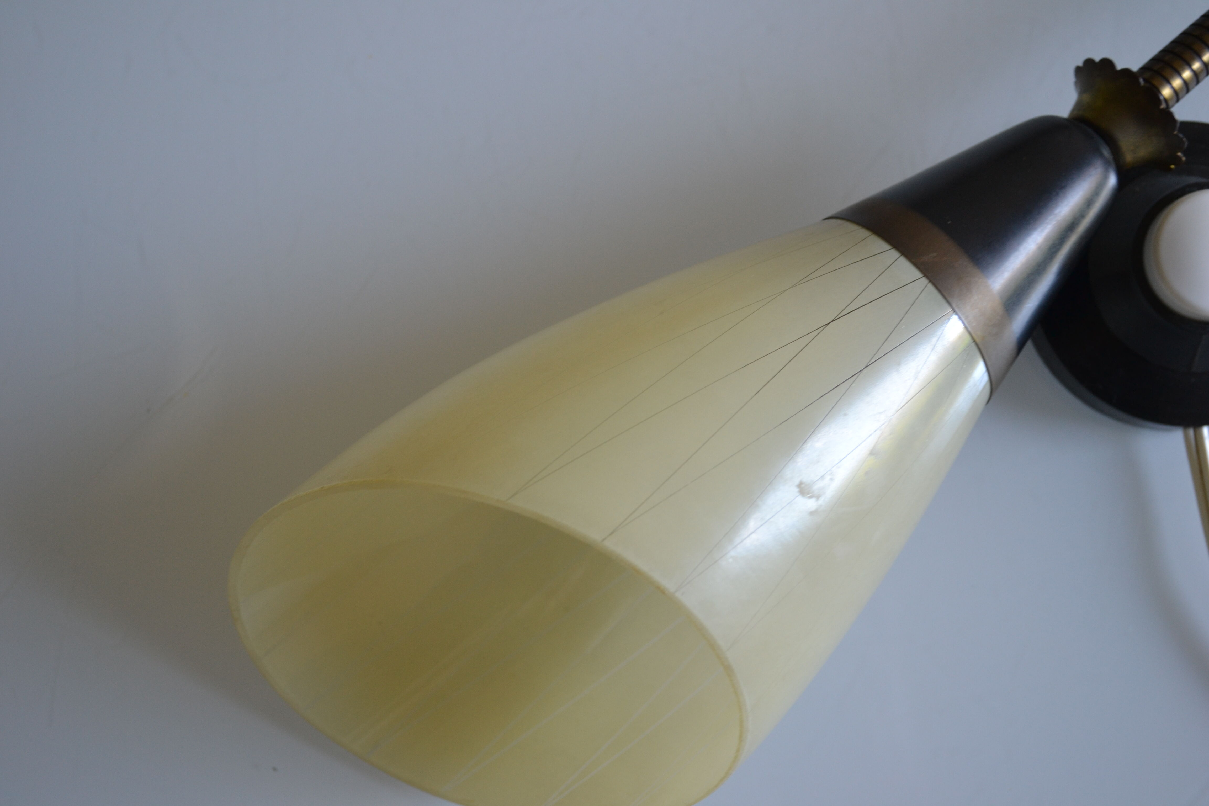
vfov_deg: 26.5
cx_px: 604
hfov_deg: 38.9
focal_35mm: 51
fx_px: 1713
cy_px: 403
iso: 400
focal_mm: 34
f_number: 5
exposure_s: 1/30
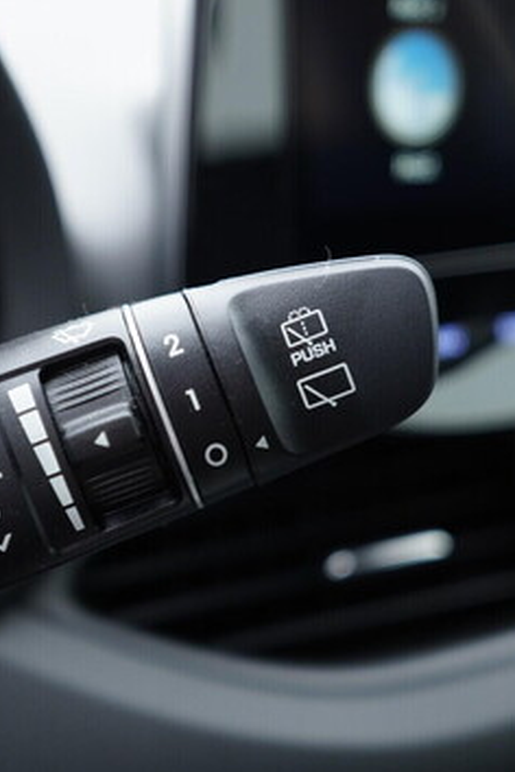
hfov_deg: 23.8
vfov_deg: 35.6
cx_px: 92
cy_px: 381
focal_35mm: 56
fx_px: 1202
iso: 250
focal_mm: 24
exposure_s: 1/40
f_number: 2.8
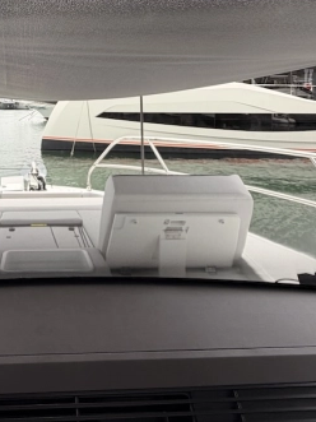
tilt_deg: +1.5
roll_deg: +0.4
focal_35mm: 31
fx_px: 378
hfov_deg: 42.6
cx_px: 48
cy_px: 94
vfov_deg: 55.0
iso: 50
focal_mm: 2.22
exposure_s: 1/502
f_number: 2.2
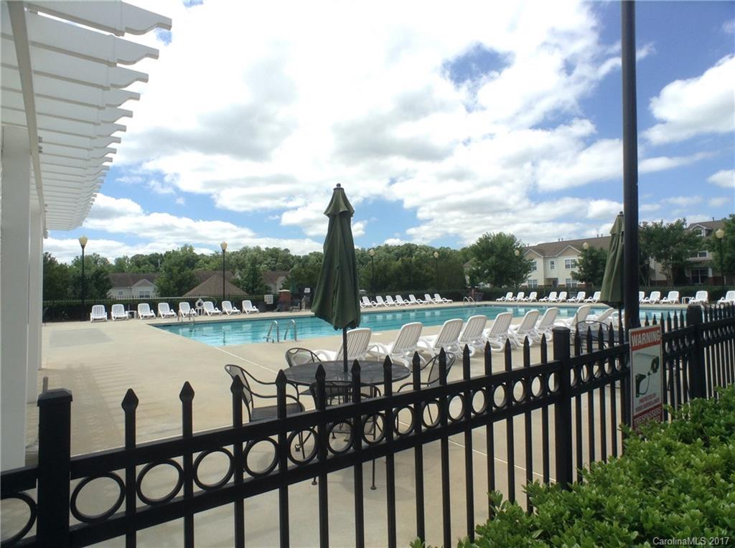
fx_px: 699
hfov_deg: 55.4
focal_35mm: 33
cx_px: 368
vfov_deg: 42.8
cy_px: 274
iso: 25
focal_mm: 3.3
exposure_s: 1/935
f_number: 2.4
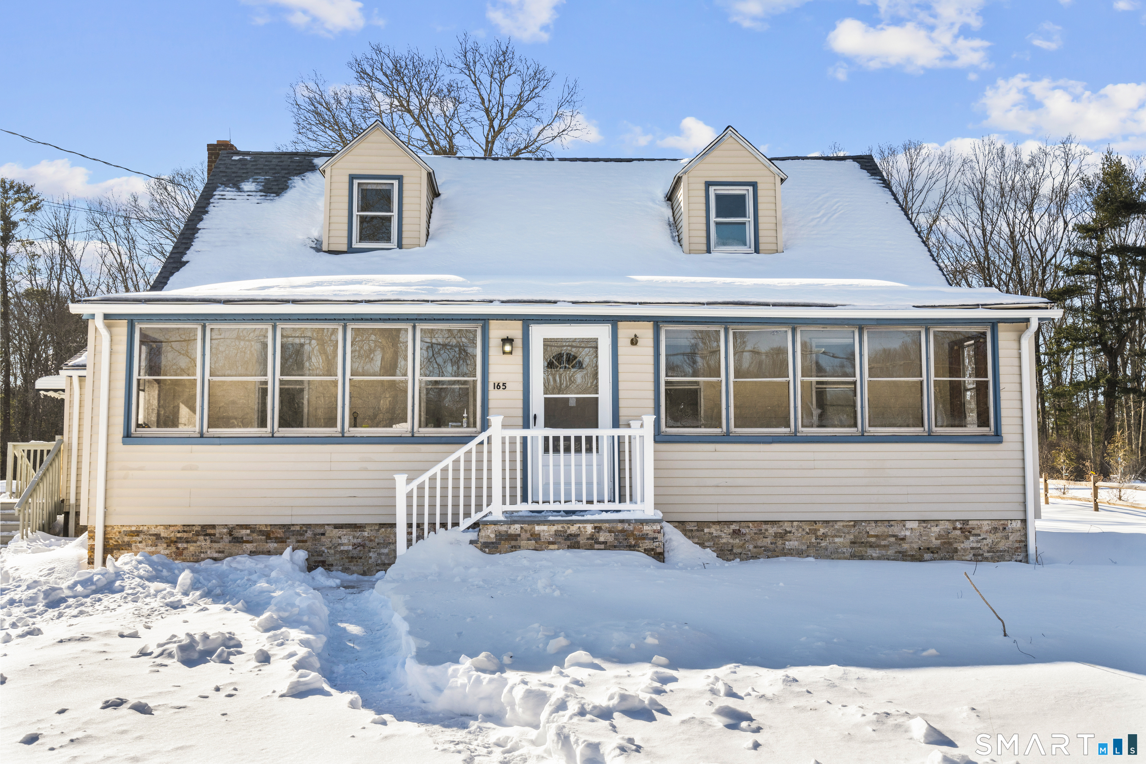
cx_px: 573
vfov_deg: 37.9
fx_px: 1114
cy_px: 382
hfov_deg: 54.4
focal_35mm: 35
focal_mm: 35
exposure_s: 1/80
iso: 200
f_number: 9
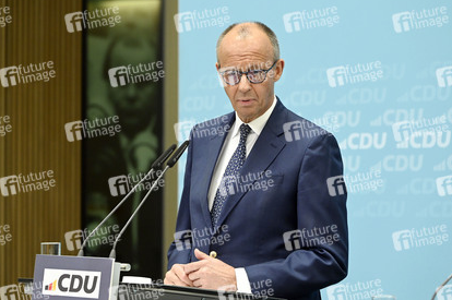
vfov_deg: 8.7
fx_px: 1981
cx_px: 217
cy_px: 156
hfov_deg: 13.0
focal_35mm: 158
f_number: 5
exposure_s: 1/1250
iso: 4000
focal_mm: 145
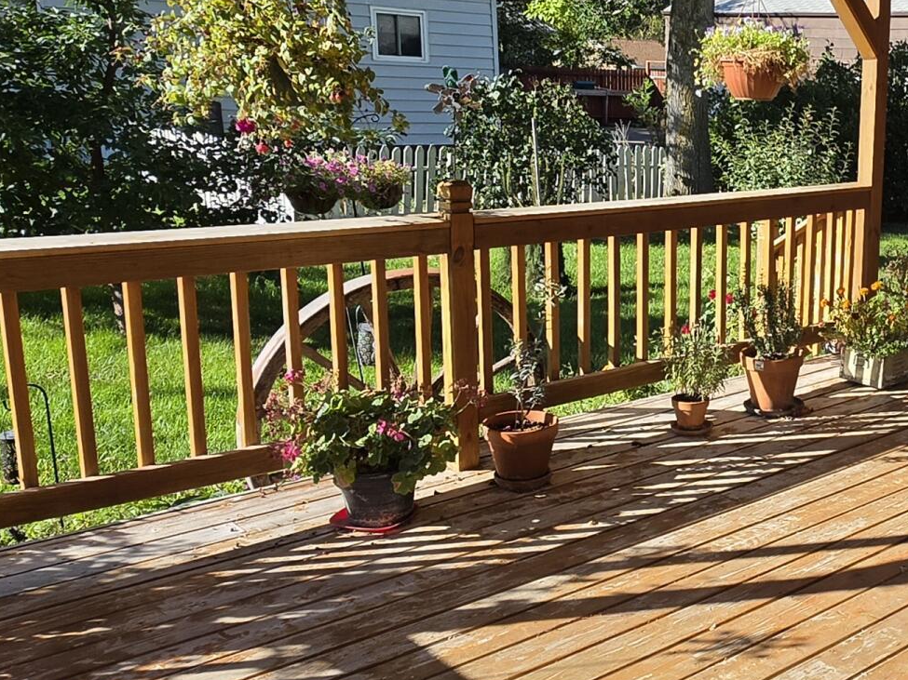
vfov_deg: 35.9
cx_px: 887
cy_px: 353
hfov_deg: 41.4
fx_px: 1049
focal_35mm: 40
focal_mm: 2.2
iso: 32
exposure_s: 1/820
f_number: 1.9
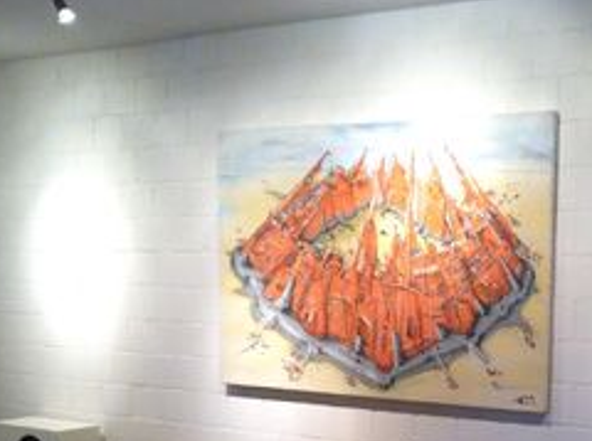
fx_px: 1246
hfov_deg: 26.3
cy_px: 440
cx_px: 464
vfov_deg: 19.5
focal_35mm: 73
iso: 100
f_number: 2.8
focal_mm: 3.85
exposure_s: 1/17
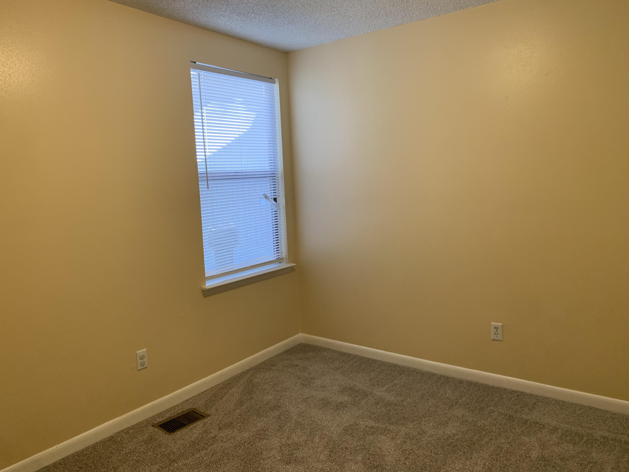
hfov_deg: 67.3
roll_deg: +1.8
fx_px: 472
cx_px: 314
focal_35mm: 26
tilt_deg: -5.2
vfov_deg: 53.1
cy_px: 236
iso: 100
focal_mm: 4.25
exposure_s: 1/64
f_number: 1.8
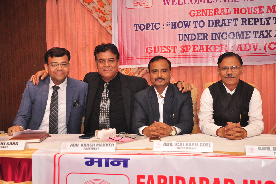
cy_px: 92
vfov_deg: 28.0
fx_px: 368
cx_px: 138
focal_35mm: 48
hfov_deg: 41.2
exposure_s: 1/125
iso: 1600
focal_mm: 32
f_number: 4.2
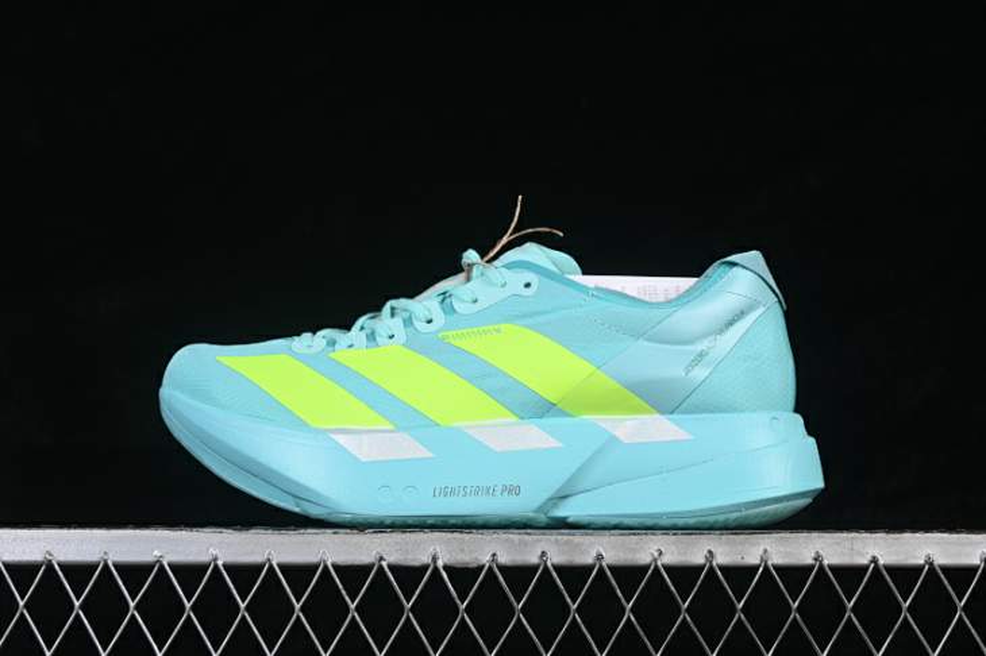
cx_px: 493
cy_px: 328
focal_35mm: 75
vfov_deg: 18.2
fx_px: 2053
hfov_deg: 27.0
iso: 160
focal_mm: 50
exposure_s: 1/80
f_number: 8
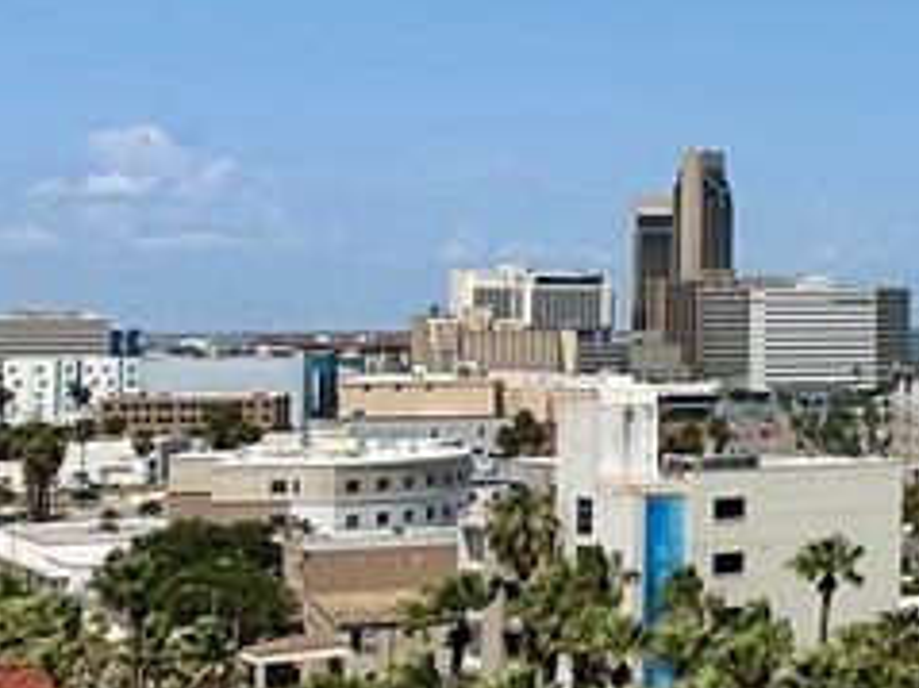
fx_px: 2733
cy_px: 208
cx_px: 1903
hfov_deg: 15.0
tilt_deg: +2.5
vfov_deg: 14.3
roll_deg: -0.4
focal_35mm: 103
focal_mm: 6.86
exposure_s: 1/8197
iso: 80
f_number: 1.78
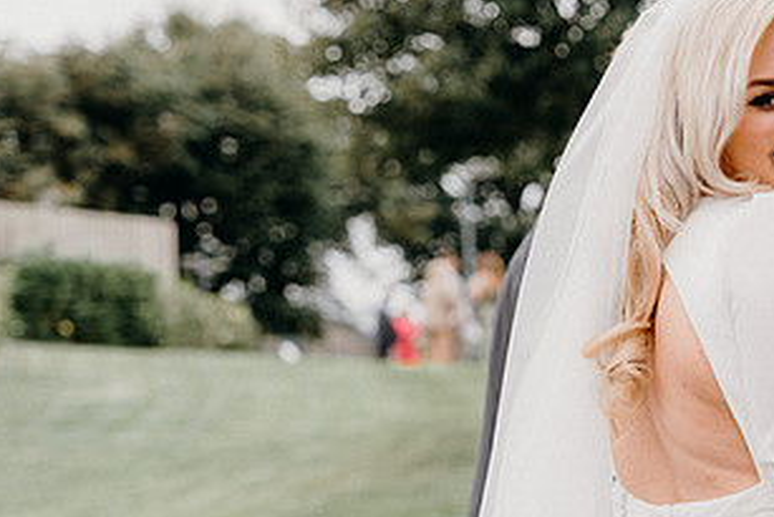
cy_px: 281
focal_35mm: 121
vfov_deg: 11.3
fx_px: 2603
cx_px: 719
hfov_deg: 16.7
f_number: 3.5
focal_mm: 64
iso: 125
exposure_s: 1/250
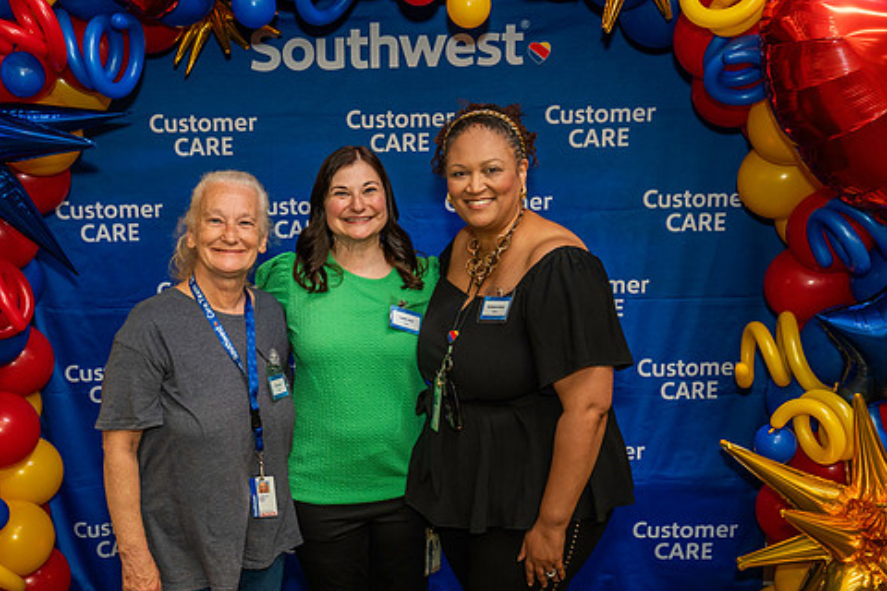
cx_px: 353
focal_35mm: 52
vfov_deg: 25.9
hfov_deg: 38.0
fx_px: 1281
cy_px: 352
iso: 2000
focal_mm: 43
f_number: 4.5
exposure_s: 1/160
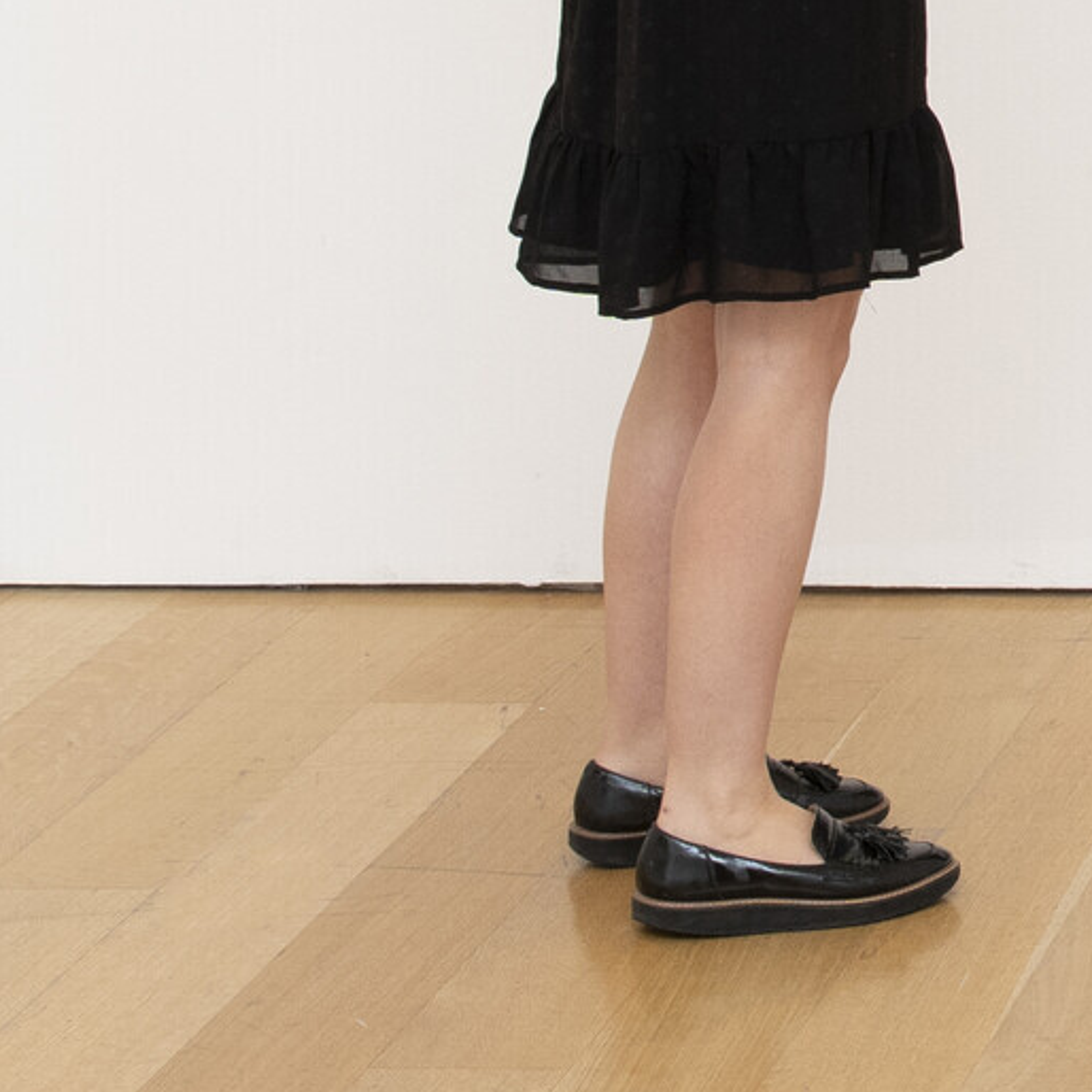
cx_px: 2290
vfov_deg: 10.0
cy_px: -936
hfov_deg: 9.8
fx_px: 5853
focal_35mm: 164
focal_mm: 31
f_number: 8
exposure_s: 1/160
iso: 800
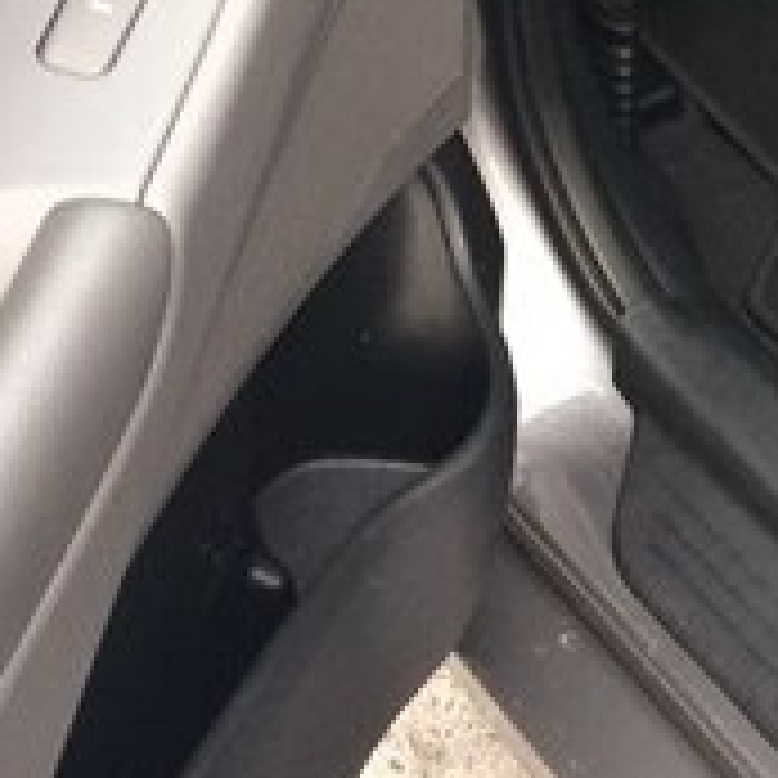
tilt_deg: -34.7
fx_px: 2492
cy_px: -286
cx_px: 935
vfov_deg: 16.6
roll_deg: -0.1
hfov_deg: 17.0
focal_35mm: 98
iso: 64
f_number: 2.2
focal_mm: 4.15
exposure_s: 1/33
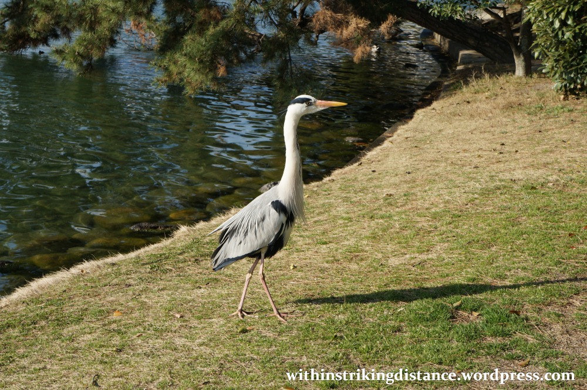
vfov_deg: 22.0
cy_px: 195
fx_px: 1001
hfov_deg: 32.7
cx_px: 294
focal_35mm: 62
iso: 200
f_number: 9
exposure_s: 1/320
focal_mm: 41
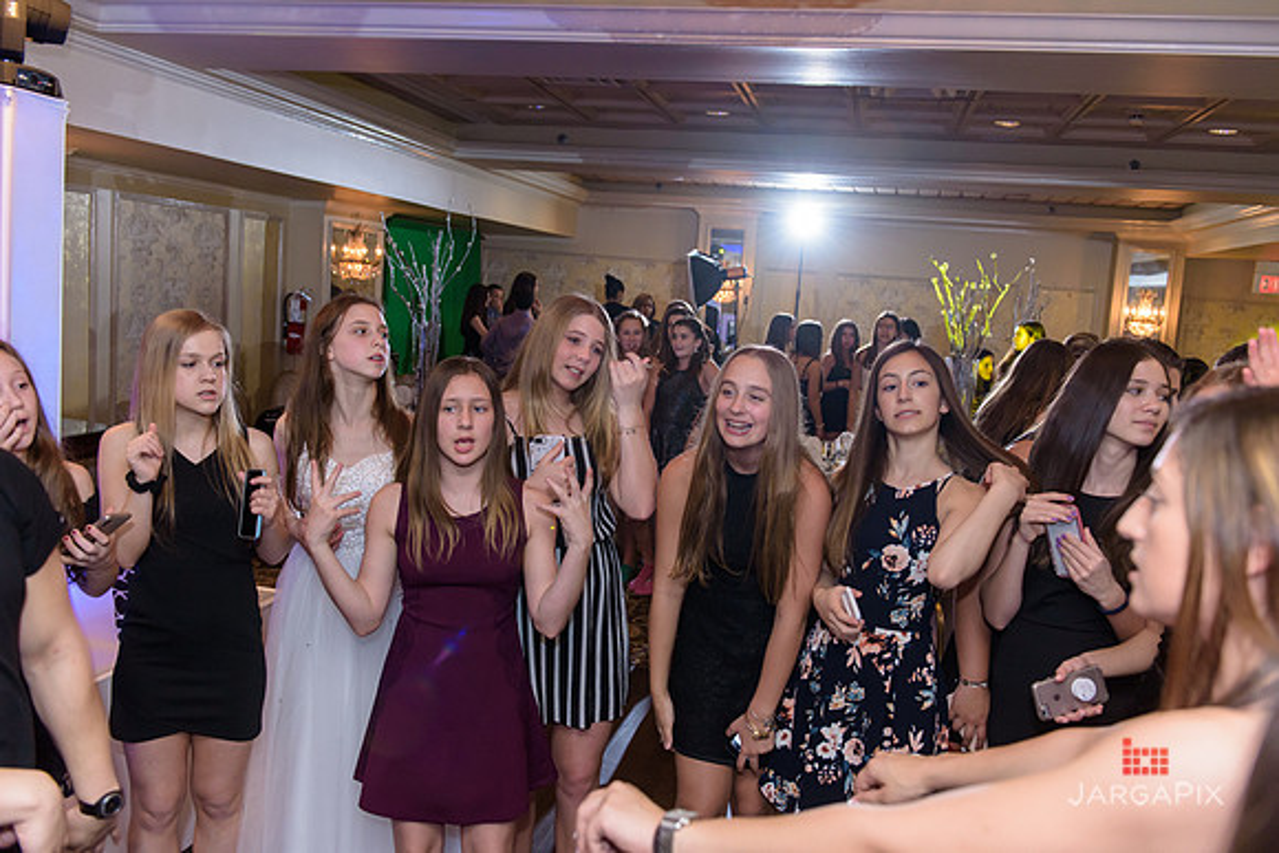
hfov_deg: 60.3
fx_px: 1102
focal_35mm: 31
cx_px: 640
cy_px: 426
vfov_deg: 42.3
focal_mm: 31
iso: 1600
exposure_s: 1/125
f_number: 3.2
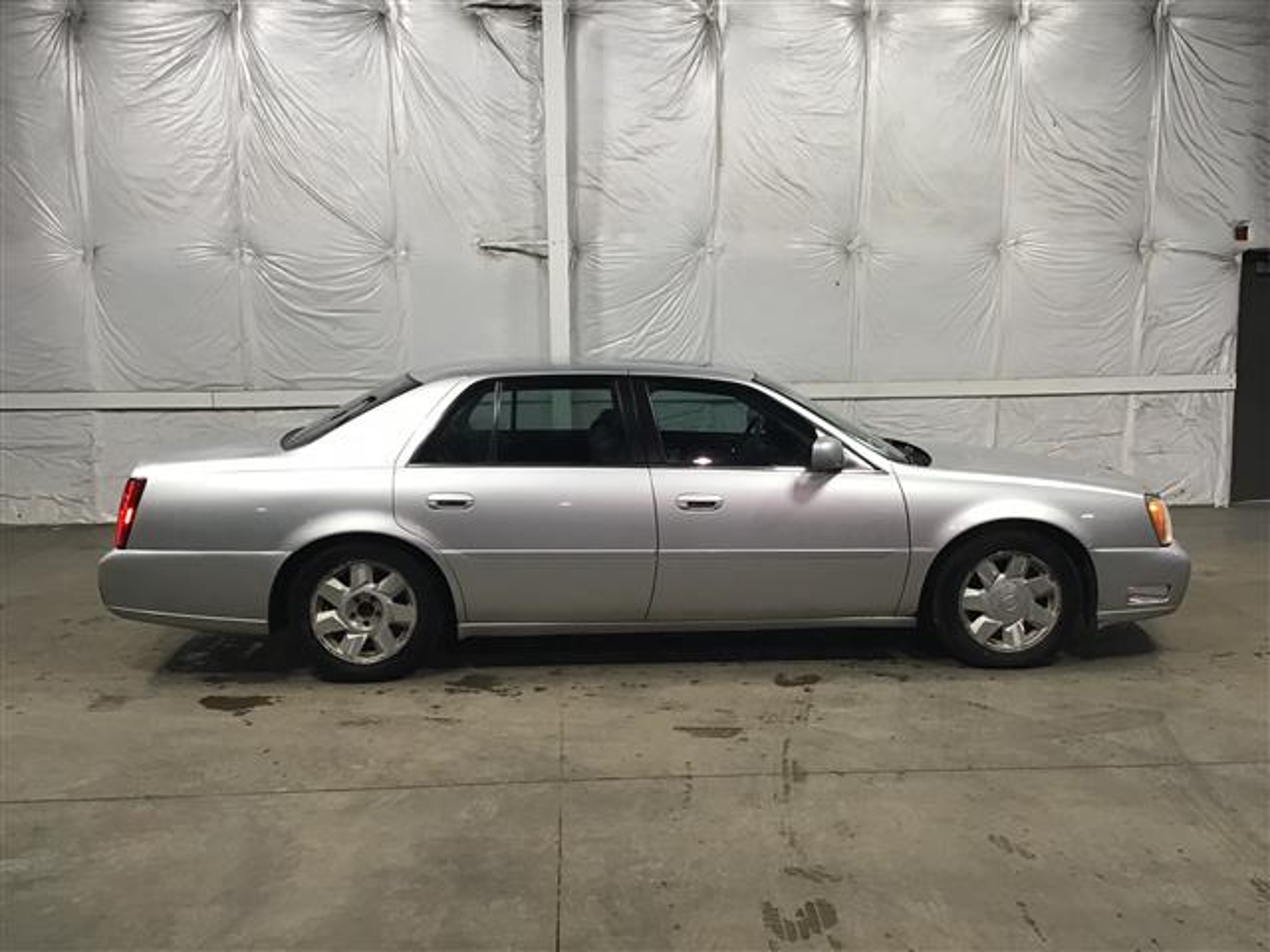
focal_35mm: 31
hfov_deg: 58.4
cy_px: 476
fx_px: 1137
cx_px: 635
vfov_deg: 45.4
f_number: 2.4
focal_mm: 3.3
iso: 50
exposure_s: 1/30
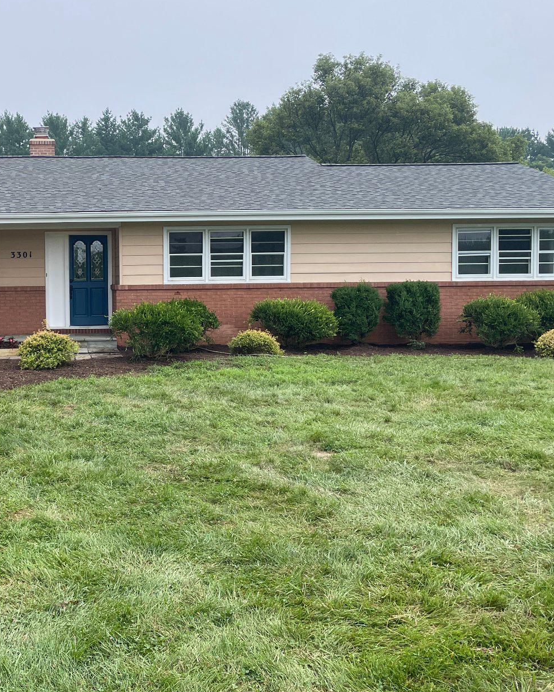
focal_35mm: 42
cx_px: 100
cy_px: 324
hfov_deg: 34.4
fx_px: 861
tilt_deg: -2.6
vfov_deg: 43.8
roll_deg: +0.6
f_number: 1.6
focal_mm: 4.2
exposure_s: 1/1855
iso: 32
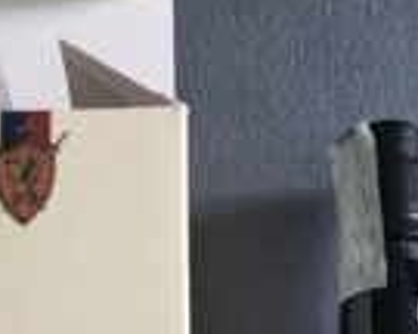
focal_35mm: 81
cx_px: 204
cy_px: 535
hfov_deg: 23.6
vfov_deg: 16.8
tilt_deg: -85.4
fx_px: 1002
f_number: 1.8
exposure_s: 1/20
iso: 40
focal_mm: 3.99
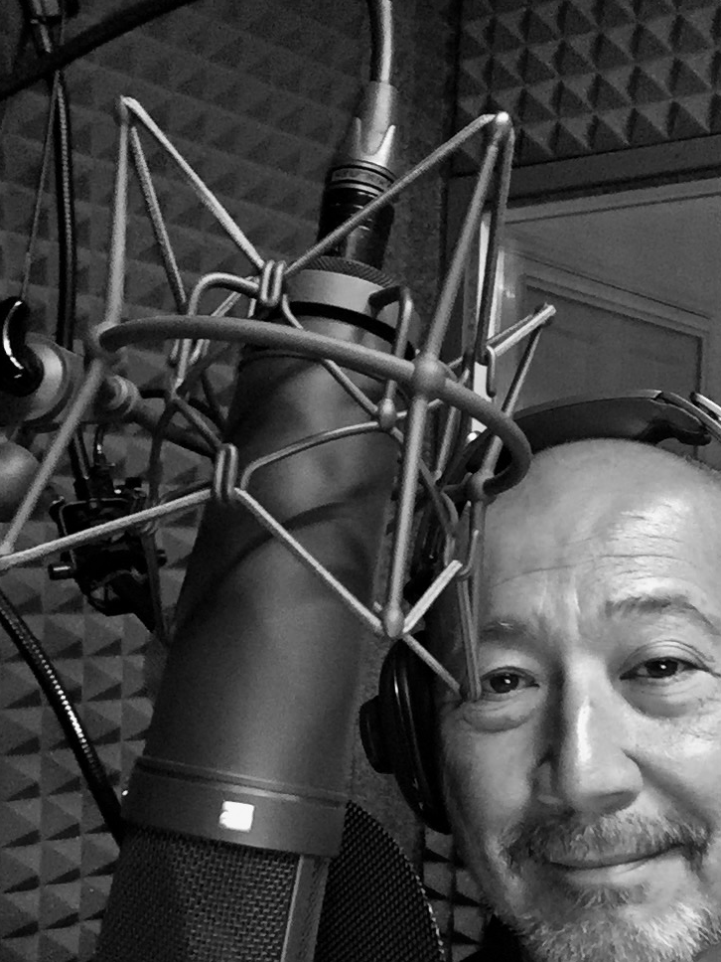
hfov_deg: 35.1
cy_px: 626
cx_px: 383
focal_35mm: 41
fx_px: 1139
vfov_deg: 45.2
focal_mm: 2.65
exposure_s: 1/15
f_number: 2.2
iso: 400
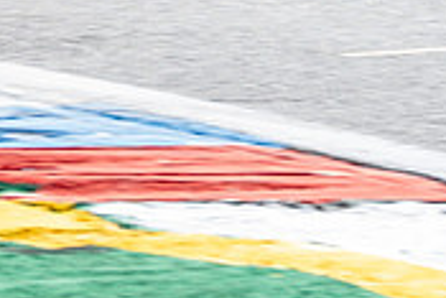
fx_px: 10477
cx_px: -361
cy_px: -206
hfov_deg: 2.4
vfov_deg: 1.6
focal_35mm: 845
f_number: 8
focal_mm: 200
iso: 160
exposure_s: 1/320
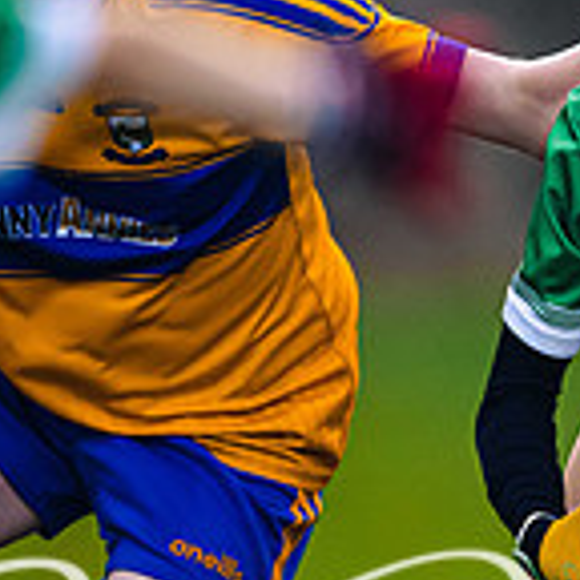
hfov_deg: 1.1
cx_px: 773
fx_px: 30217
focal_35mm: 1594
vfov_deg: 1.1
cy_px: 367
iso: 2500
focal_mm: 400
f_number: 2.8
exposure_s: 1/800
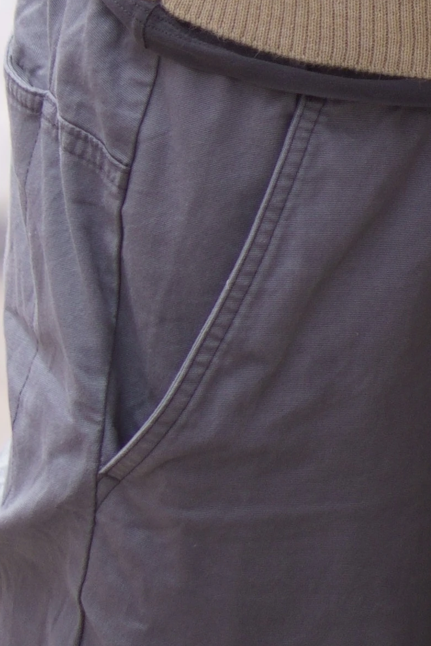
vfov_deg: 5.3
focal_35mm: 382
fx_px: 6862
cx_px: 827
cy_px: -613
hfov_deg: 3.6
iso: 125
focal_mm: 50
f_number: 1.8
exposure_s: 1/2000
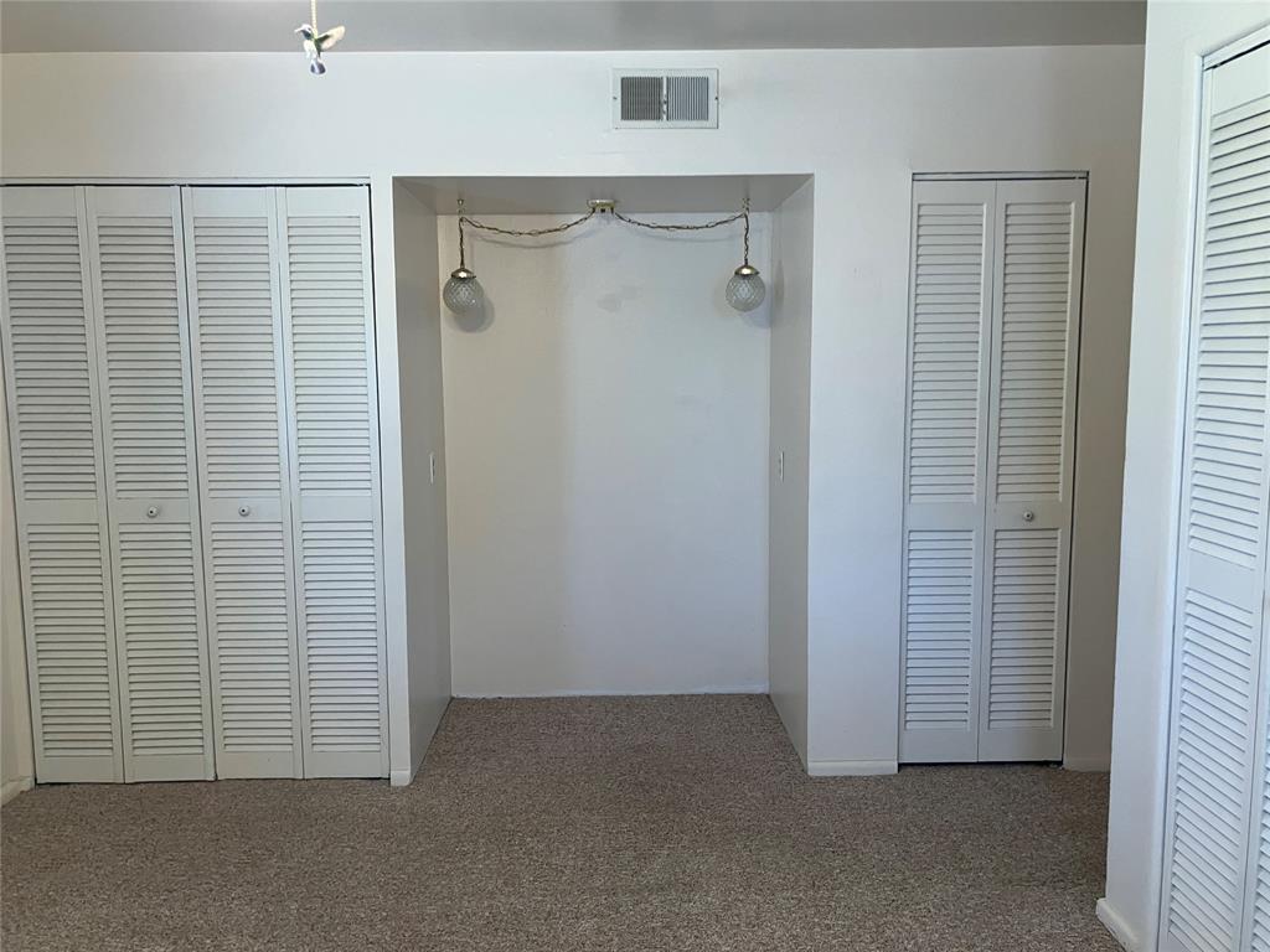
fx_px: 1027
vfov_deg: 49.7
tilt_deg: -4.9
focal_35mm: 28
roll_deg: +0.5
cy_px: 476
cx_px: 635
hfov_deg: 63.4
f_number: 1.8
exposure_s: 1/60
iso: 100
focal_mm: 3.99
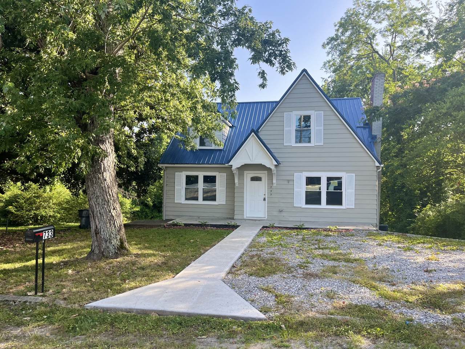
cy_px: 174
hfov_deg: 67.3
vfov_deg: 53.1
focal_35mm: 26
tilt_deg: +0.9
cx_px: 232
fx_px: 349
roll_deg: -0.2
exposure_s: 1/631
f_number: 1.6
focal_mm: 5.1
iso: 50
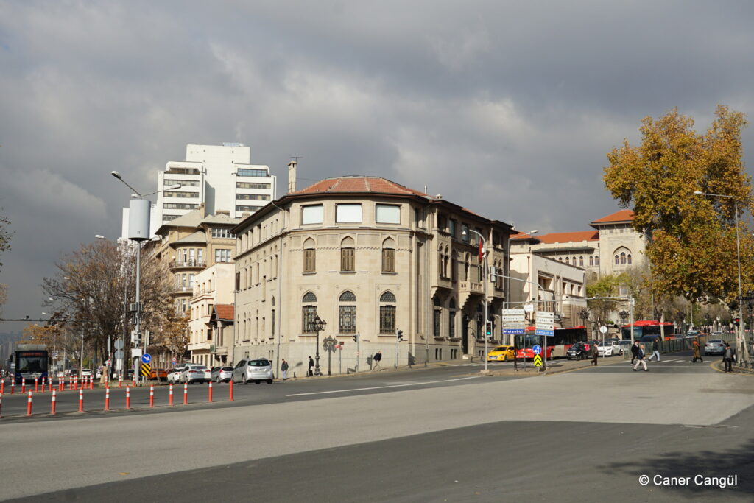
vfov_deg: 42.3
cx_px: 377
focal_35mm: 31
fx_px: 649
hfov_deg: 60.3
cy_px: 252
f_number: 8
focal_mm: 31
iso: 100
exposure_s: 1/400
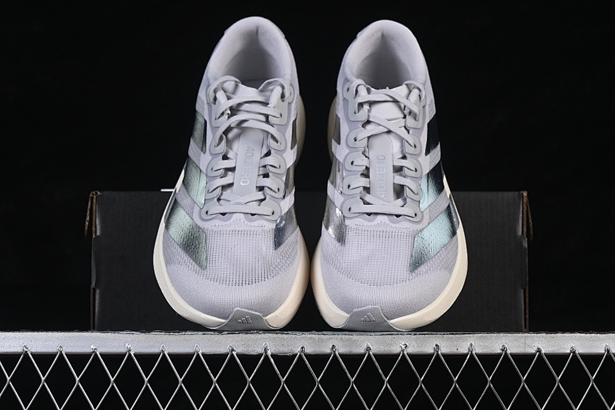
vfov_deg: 18.2
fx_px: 1281
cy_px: 205
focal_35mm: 75
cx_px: 308
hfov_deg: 27.0
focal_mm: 50
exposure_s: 1/80
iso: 160
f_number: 8
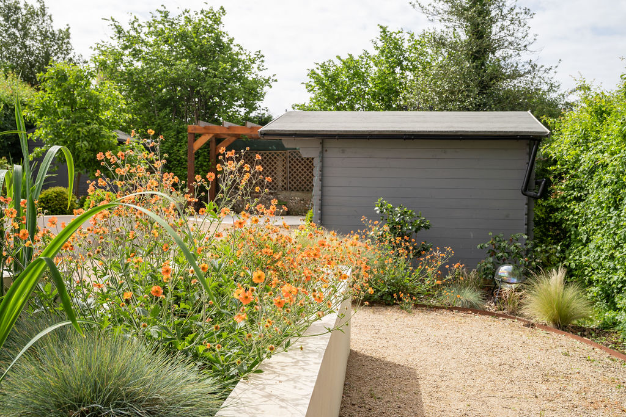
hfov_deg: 45.6
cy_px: 208
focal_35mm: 43
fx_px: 744
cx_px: 313
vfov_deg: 31.3
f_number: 8
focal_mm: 42
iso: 100
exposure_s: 1/200
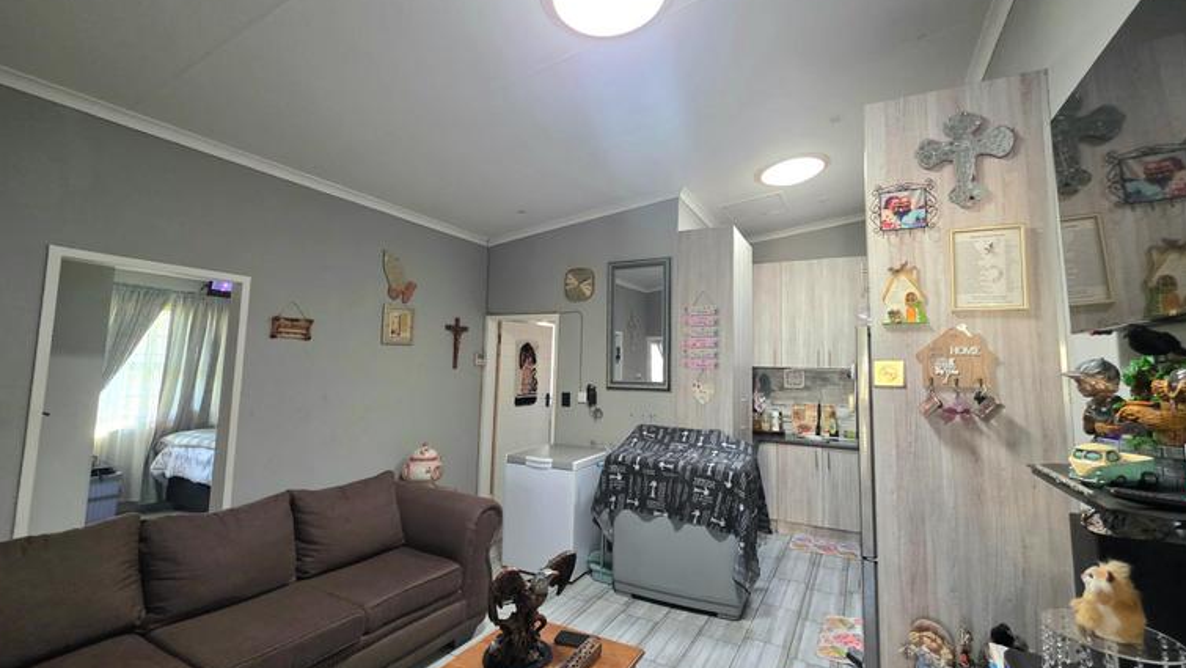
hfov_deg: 103.0
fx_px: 472
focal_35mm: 15
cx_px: 603
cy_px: 322
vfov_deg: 70.5
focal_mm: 2.2
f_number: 1.9
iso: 400
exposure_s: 1/50.3
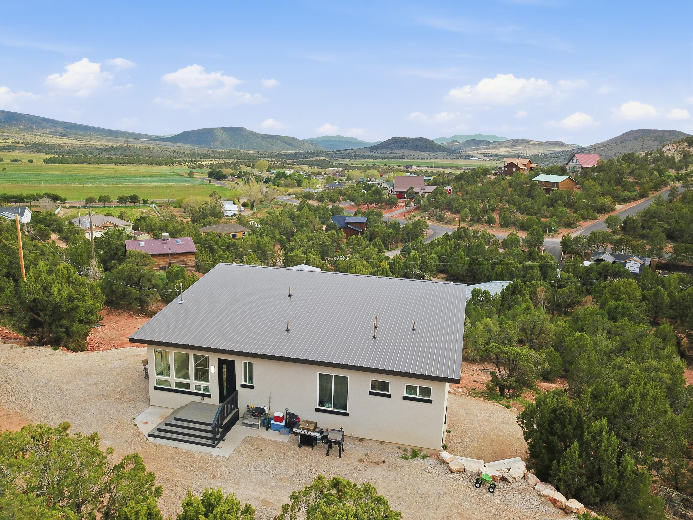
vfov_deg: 53.1
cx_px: 346
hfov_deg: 67.3
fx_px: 521
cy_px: 260
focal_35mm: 26
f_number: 2.2
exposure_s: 1/350
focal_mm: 4.7
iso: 100
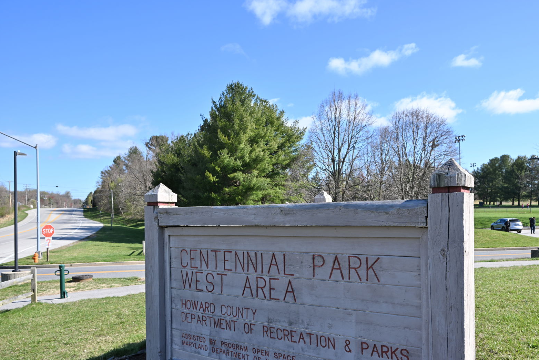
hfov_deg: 65.4
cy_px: 220
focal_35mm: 28
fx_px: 413
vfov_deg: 46.7
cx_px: 329
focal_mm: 22.5
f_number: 8
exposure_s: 1/125
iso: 64
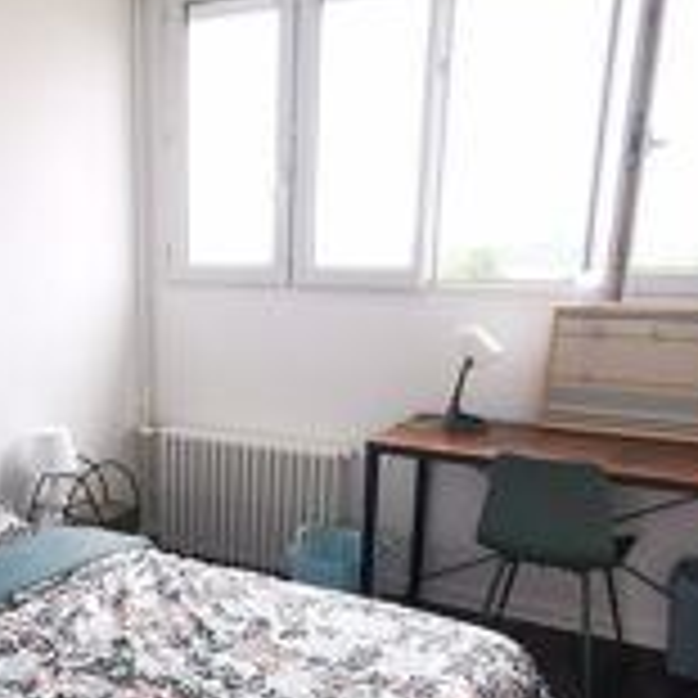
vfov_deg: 42.1
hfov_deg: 41.8
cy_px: 484
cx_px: 189
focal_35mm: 39
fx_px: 890
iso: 125
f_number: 2.2
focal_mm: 2.35
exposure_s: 1/50
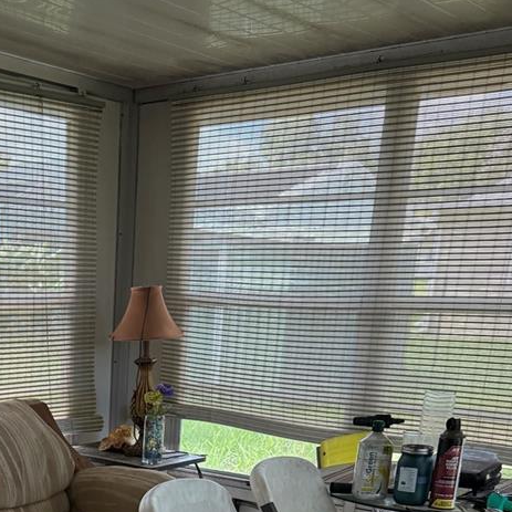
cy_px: 606
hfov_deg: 29.5
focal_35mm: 55
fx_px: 920
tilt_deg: -19.3
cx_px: 28
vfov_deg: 27.5
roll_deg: -0.7
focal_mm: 6.76
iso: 200
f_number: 1.78
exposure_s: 1/243
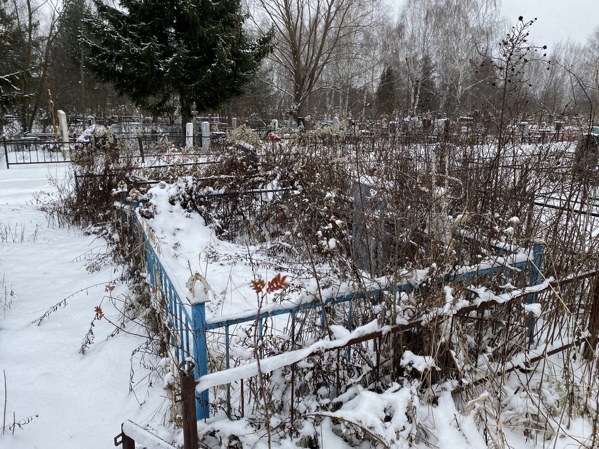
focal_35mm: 26
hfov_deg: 67.3
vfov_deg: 53.1
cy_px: 224
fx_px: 450
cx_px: 300
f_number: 1.8
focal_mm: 4.25
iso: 32
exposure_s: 1/393
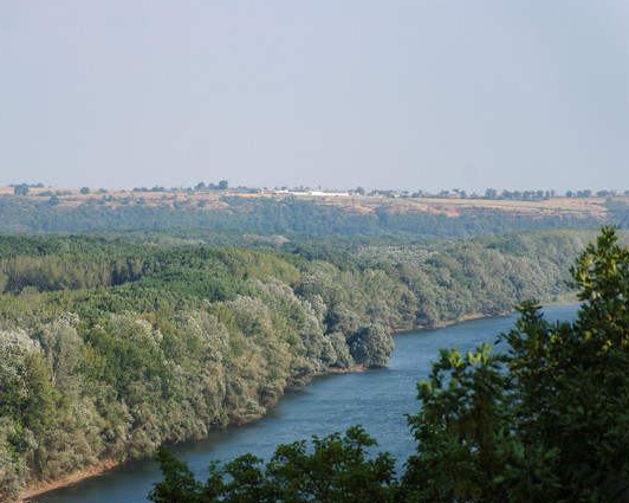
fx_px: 3851
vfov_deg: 7.5
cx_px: 257
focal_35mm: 207
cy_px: 251
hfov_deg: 9.3
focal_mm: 122
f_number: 5.6
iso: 100
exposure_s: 1/230
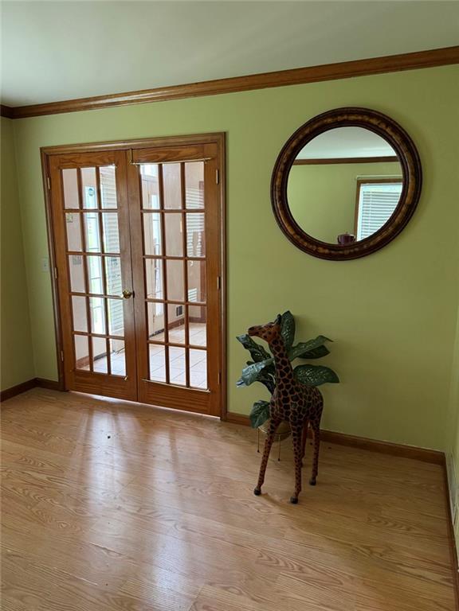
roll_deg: -0.8
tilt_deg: -8.2
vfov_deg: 71.6
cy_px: 306
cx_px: 230
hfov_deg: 56.8
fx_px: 424
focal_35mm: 24
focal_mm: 6.76
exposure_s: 1/60
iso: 320
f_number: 1.78
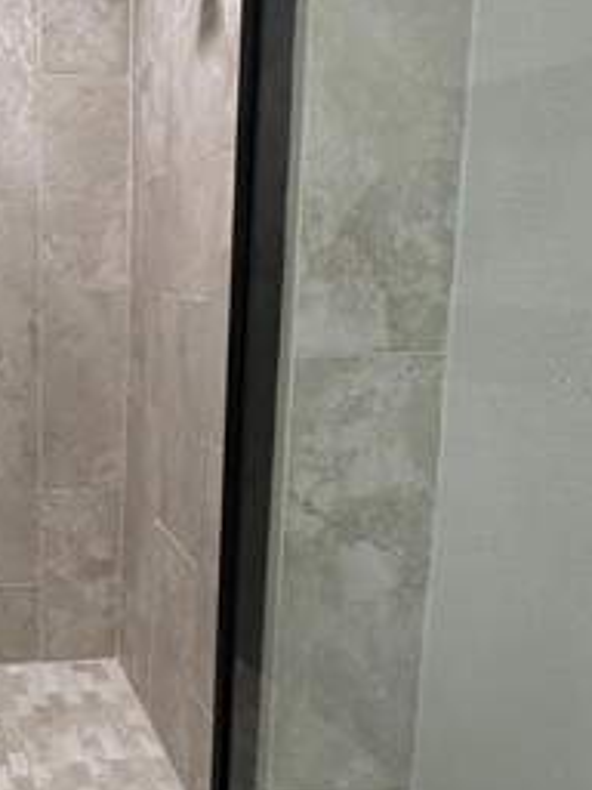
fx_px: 798
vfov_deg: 52.6
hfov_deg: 34.6
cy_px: 383
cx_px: -71
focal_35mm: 35
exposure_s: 1/120
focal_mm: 2.22
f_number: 2.2
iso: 250
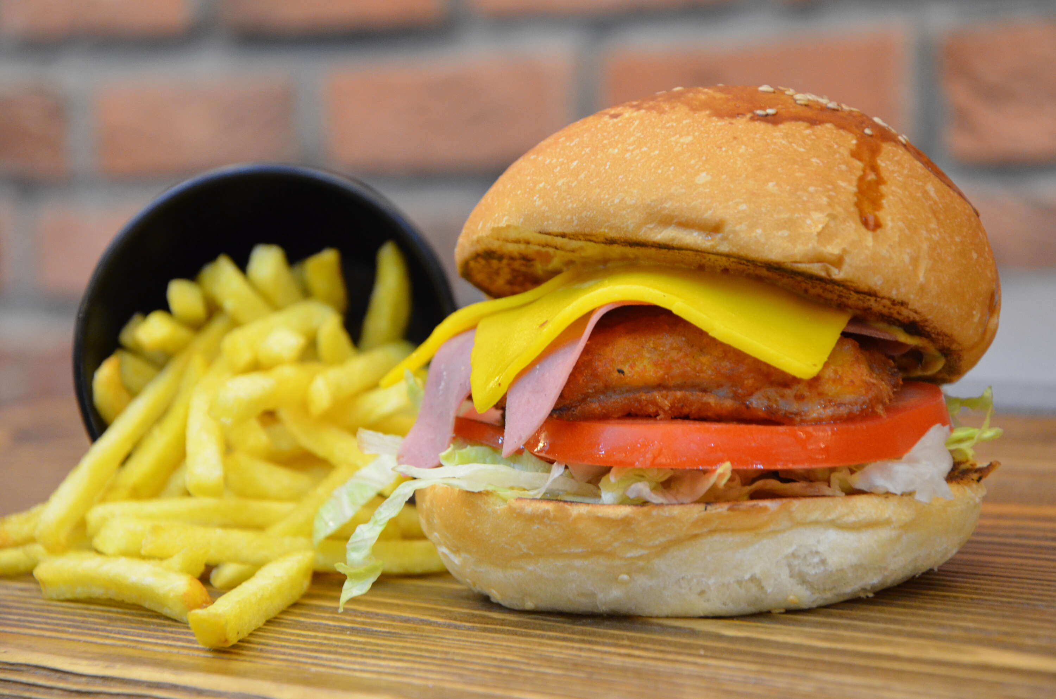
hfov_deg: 18.2
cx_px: 528
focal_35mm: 112
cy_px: 350
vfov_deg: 12.1
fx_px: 3293
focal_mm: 75
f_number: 5.3
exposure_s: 1/40
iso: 1600
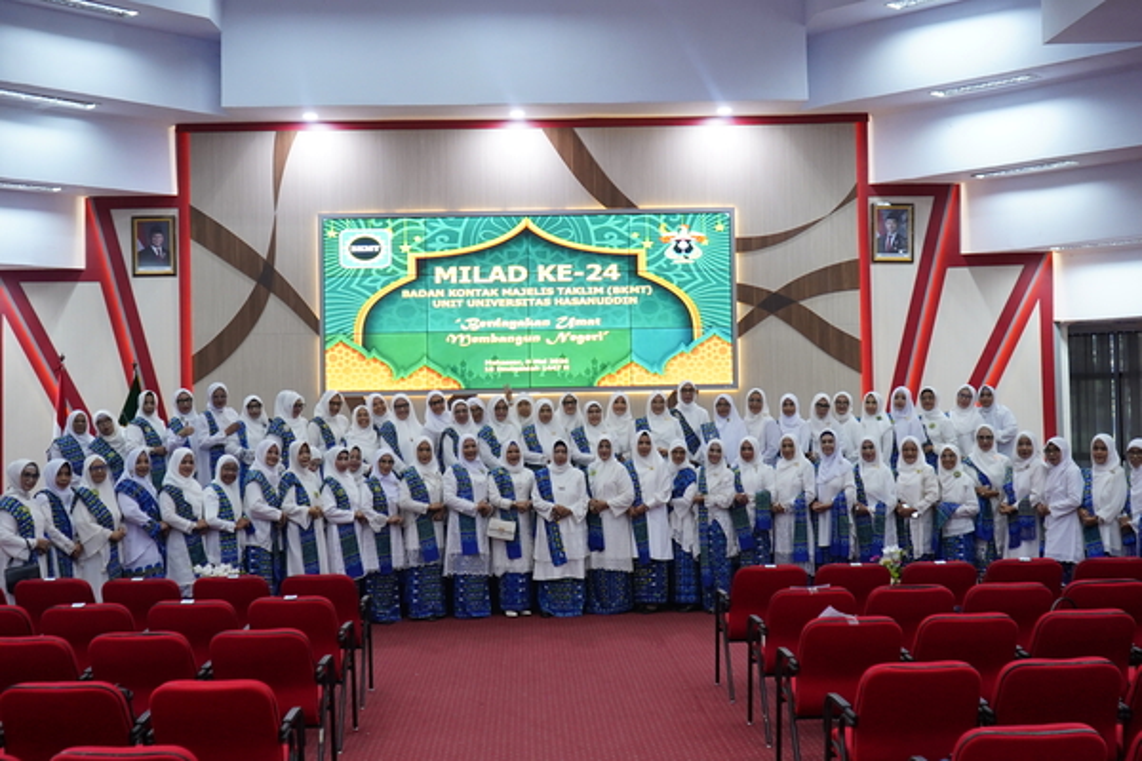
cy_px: 380
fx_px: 1332
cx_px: 571
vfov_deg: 31.9
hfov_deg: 46.4
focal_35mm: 42
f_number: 3.5
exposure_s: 1/100
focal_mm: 28
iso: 1600
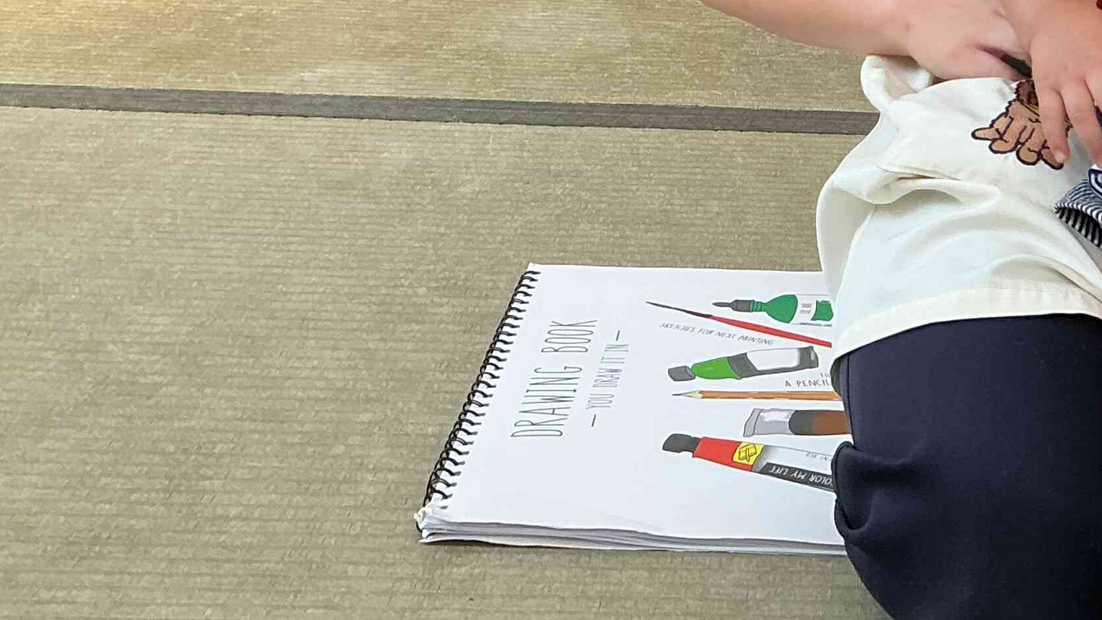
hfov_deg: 26.6
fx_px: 2221
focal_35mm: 76
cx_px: 1064
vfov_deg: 14.9
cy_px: -269
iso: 25
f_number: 1.8
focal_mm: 3
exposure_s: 1/120
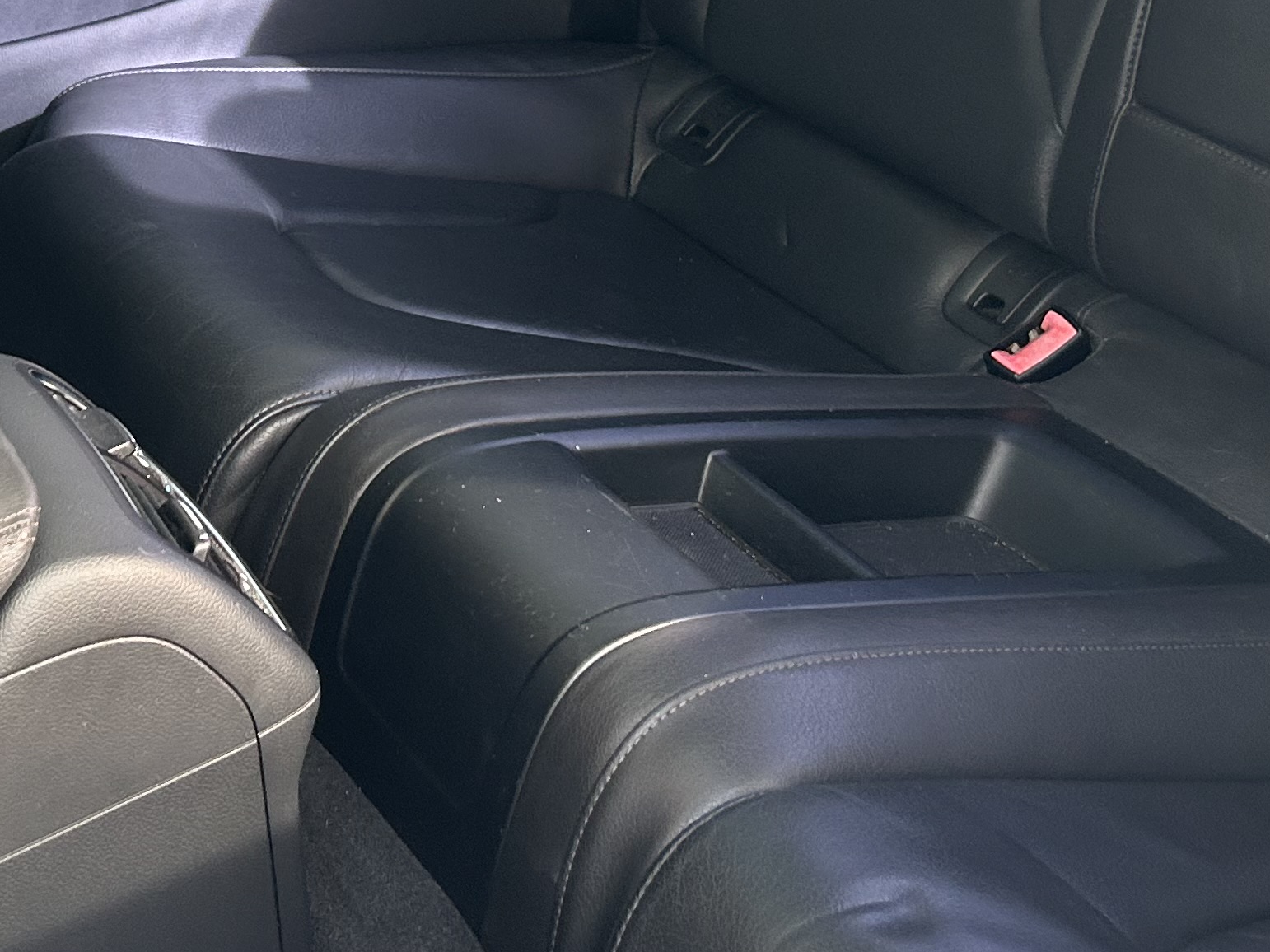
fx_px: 2494
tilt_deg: -21.9
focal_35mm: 68
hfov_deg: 28.2
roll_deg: +5.4
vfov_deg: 21.1
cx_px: 316
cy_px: 81
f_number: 1.5
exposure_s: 1/114
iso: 125
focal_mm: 5.7
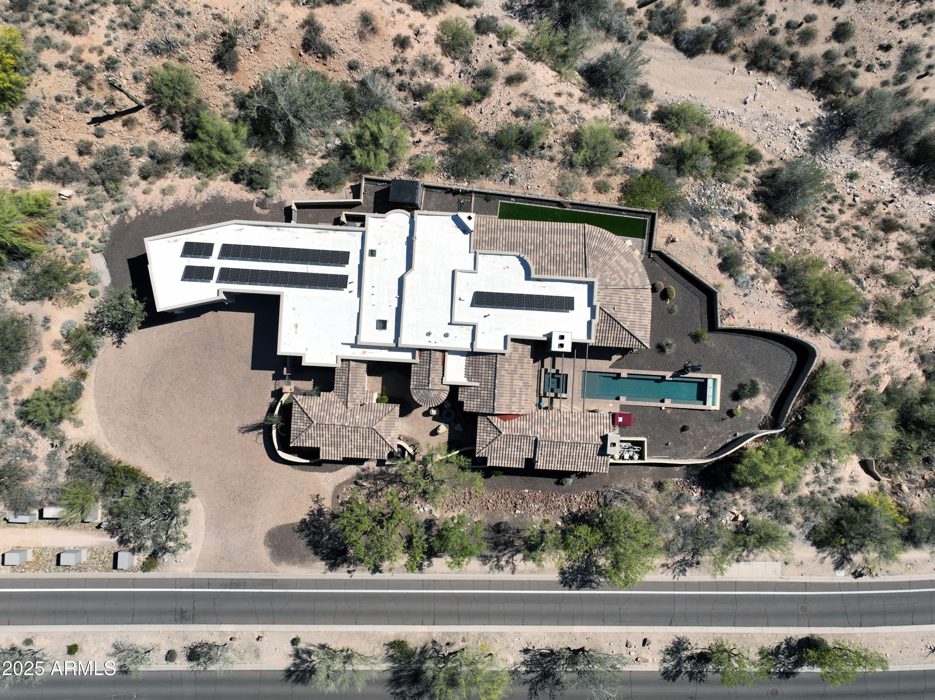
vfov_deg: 56.8
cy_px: 350
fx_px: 648
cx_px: 468
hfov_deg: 71.6
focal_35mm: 24
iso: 120
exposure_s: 1/2500
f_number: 2.8
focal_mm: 12.29
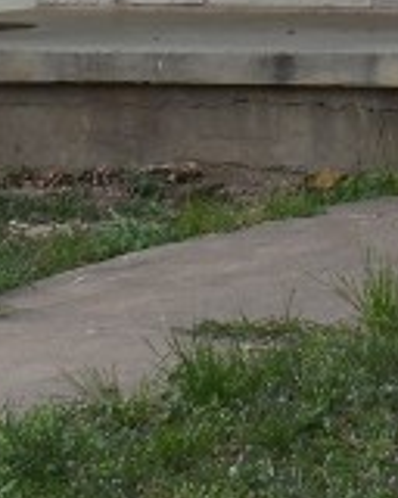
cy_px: -582
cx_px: 1045
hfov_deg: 5.2
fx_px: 4182
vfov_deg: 6.6
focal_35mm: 284
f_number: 13
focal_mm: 28
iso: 100
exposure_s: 1/200
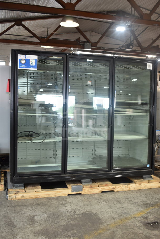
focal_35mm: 39
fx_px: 260
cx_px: 80
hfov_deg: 34.2
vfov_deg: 49.6
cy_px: 120
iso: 220
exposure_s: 1/40
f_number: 4
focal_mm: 26
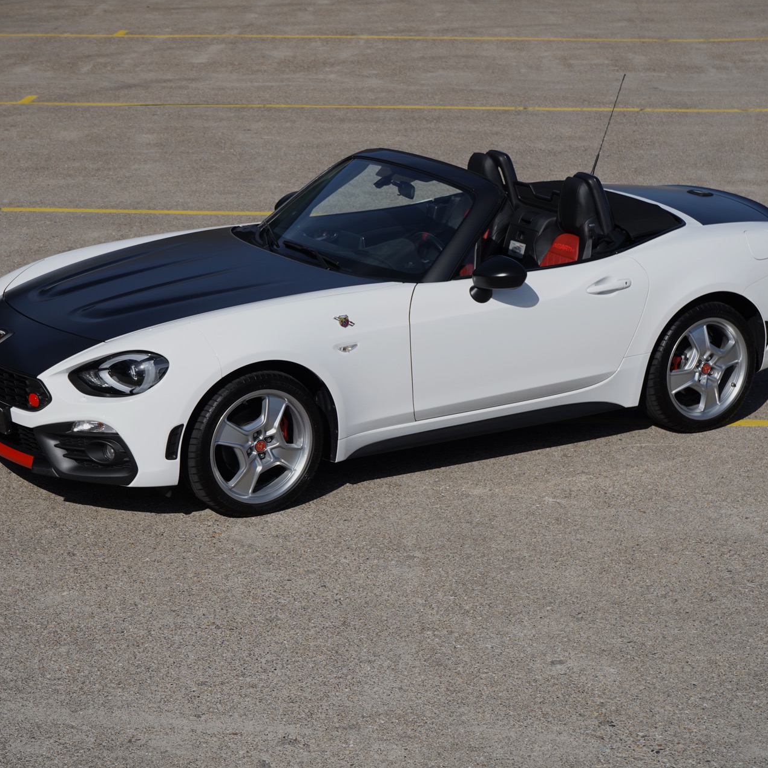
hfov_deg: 19.3
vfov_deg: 19.3
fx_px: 2259
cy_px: 383
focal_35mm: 90
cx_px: 367
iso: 100
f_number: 9
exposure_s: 1/400
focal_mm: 70
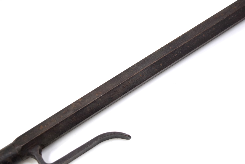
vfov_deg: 20.2
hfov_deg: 29.8
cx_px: 122
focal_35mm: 68
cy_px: 82
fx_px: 460
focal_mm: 45
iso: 1600
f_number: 5
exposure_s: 1/2500
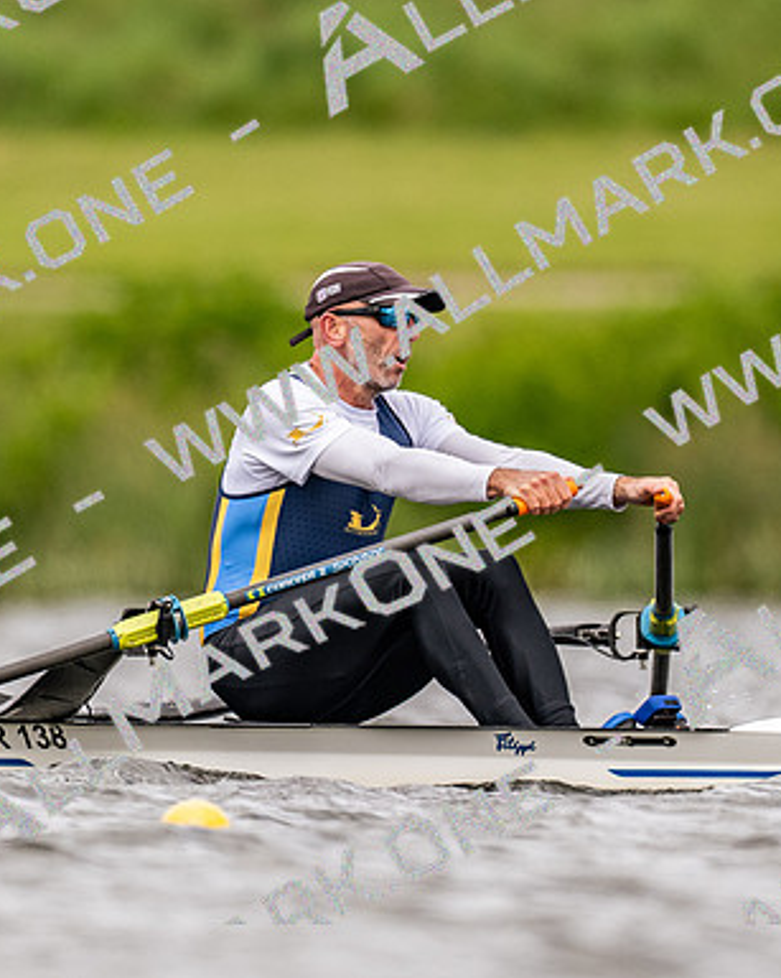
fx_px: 36882
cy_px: 489
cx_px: 458
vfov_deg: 1.5
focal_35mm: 1276
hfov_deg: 1.2
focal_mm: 600
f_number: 4
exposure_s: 1/2500
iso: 560
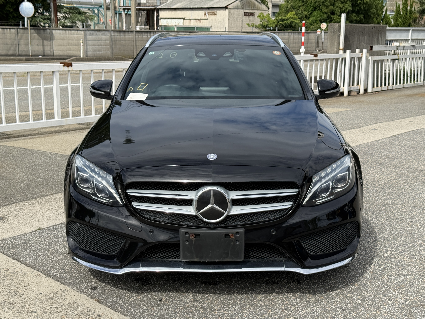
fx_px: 589
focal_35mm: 48
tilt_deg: -11.1
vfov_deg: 30.3
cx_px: 212
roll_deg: -0.2
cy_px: 160
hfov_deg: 39.7
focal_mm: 6.76
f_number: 1.78
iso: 80
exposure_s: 1/5208
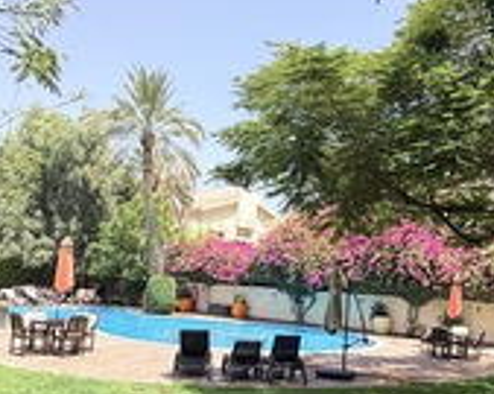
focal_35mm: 37
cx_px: 288
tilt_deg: +5.9
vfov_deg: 39.9
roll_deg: -3.3
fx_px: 541
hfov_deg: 48.9
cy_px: 235
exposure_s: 1/701
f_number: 2.2
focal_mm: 2.22
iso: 40
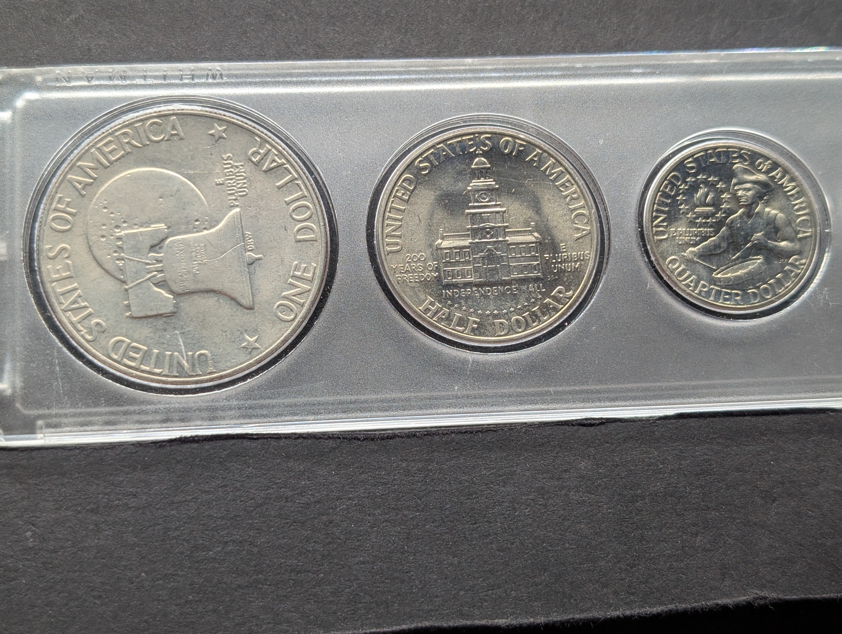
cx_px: 421
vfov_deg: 29.7
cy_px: 317
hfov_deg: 38.9
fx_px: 1194
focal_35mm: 49
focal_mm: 6.9
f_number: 1.68
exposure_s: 1/41.9
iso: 37
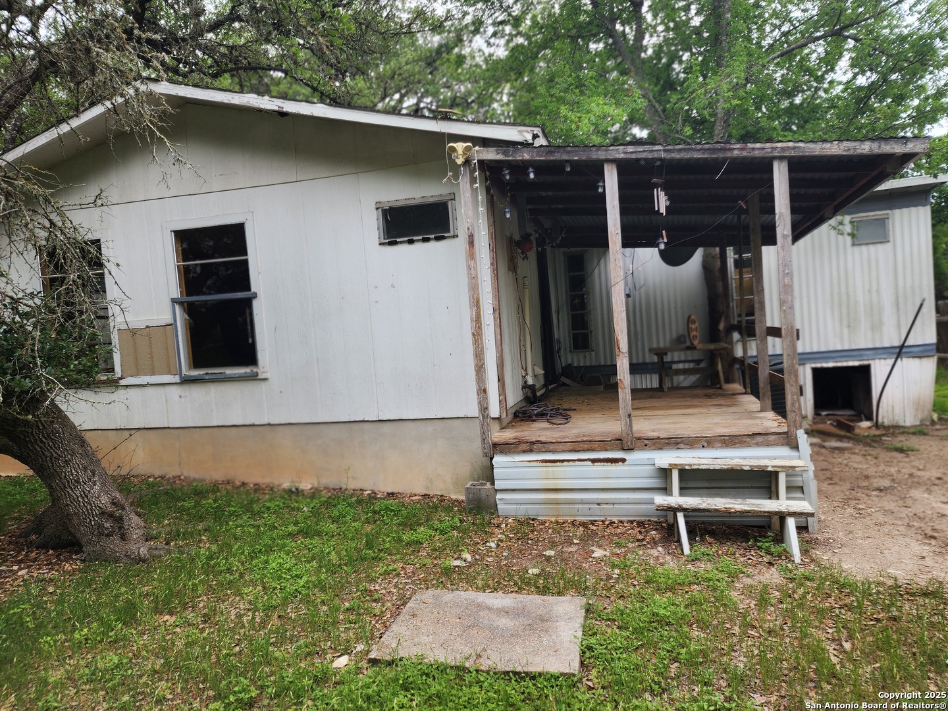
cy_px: 356
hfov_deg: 73.9
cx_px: 474
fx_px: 630
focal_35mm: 23
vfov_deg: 58.9
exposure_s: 1/353
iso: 12
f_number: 1.8
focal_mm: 6.4
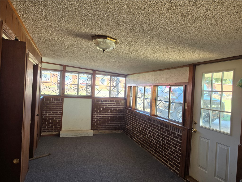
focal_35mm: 23
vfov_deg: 58.9
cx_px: 121
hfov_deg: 73.9
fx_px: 161
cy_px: 91
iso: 100
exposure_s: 1/180
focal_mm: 6.5
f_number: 1.4
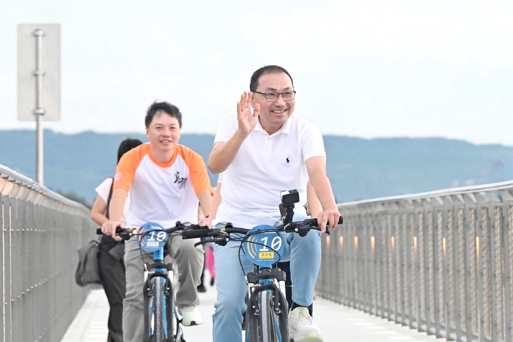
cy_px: 171
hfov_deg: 10.3
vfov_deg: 6.9
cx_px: 256
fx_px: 2850
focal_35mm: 200
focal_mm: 200
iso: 5000
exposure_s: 1/250
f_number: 9
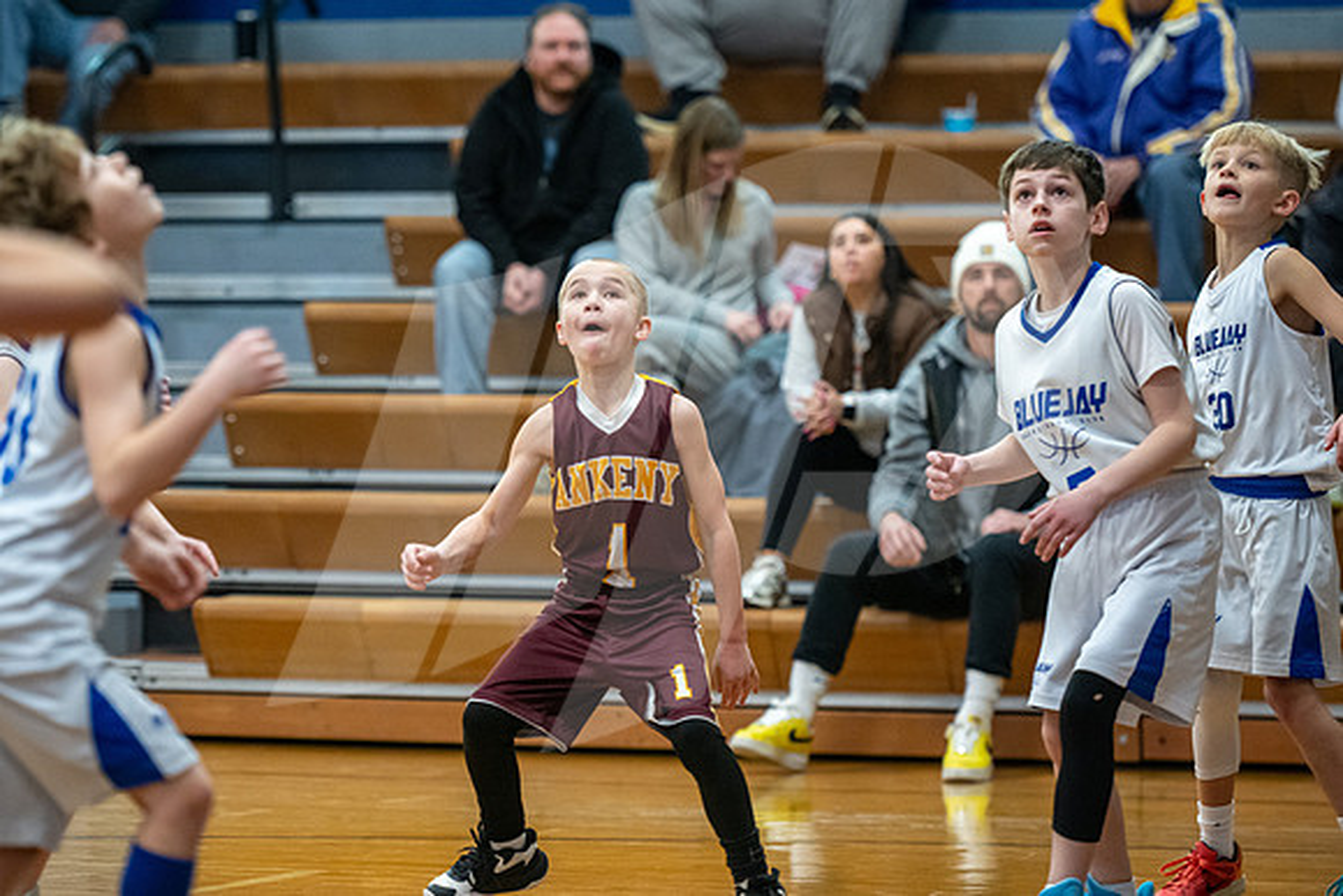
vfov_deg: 8.0
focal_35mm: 172
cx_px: 533
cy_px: 365
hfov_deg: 11.9
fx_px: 6431
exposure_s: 1/800
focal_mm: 140
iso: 3200
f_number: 2.8
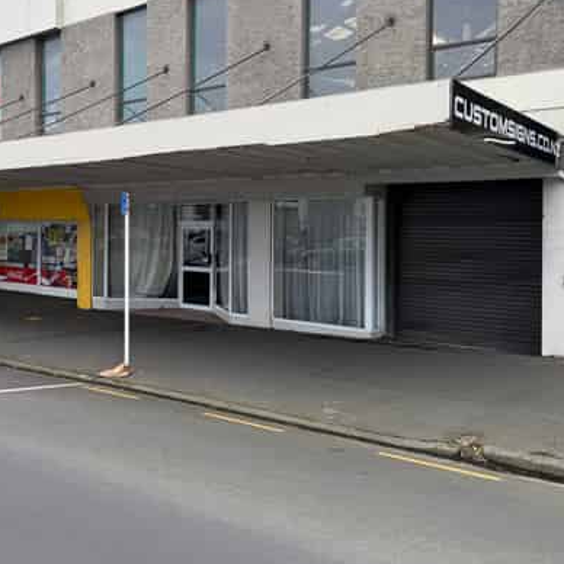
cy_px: 225
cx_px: 148
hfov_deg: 44.7
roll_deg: +0.4
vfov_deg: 45.8
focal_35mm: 36
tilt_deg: -0.8
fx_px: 664
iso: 100
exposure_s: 1/448
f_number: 1.78
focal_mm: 6.76
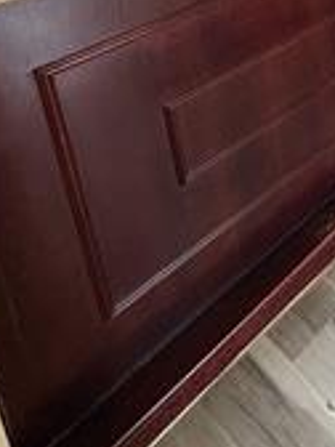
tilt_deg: -11.3
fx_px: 516
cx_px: 441
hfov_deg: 28.9
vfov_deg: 35.3
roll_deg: +0.7
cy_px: -106
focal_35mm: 40
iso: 400
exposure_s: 1/60
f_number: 2.2
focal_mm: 2.22
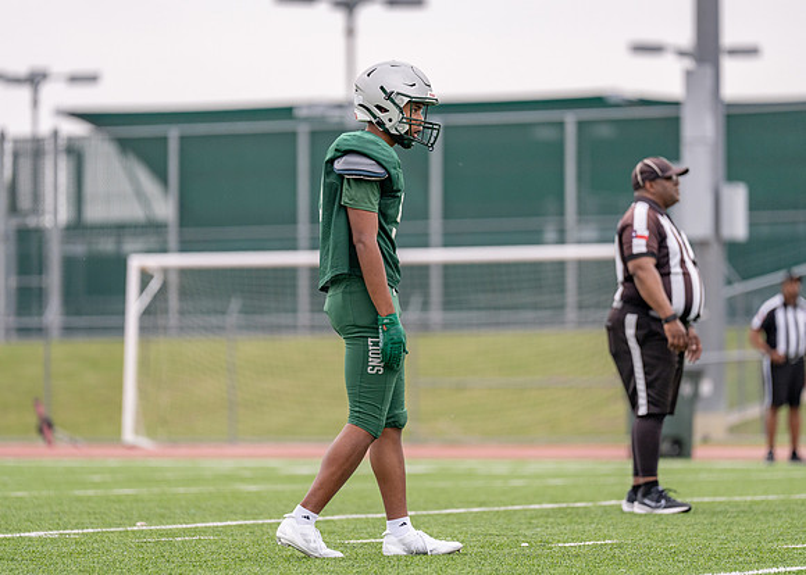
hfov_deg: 8.5
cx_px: 400
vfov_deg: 6.1
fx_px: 5407
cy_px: 266
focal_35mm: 236
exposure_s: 1/3200
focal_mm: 200
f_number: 2.8
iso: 320
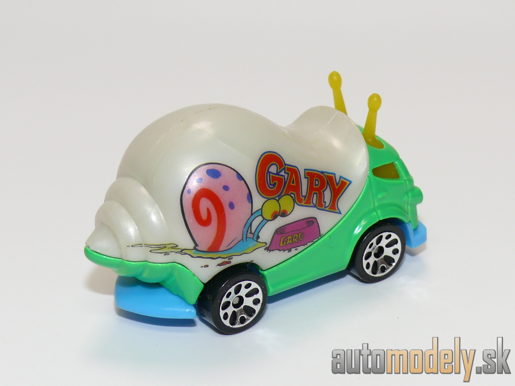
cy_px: 193
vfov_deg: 14.1
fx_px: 1562
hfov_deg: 18.7
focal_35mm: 105
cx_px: 258
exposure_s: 1/30
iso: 100
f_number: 4
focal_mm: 13.7
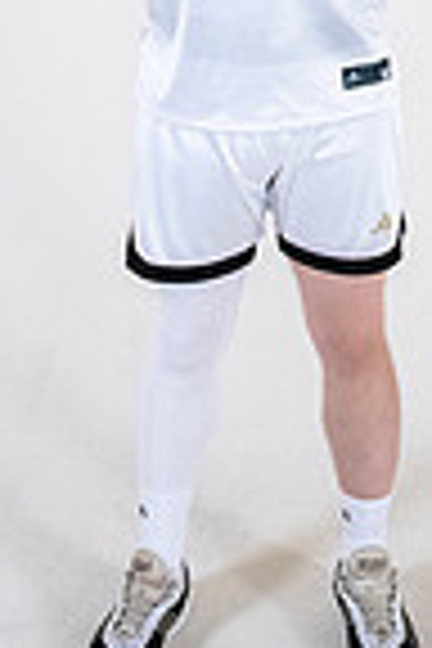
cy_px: -112
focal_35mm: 75
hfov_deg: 18.2
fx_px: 1350
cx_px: 270
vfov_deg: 24.6
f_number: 11
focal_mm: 24
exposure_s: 1/125
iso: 6400
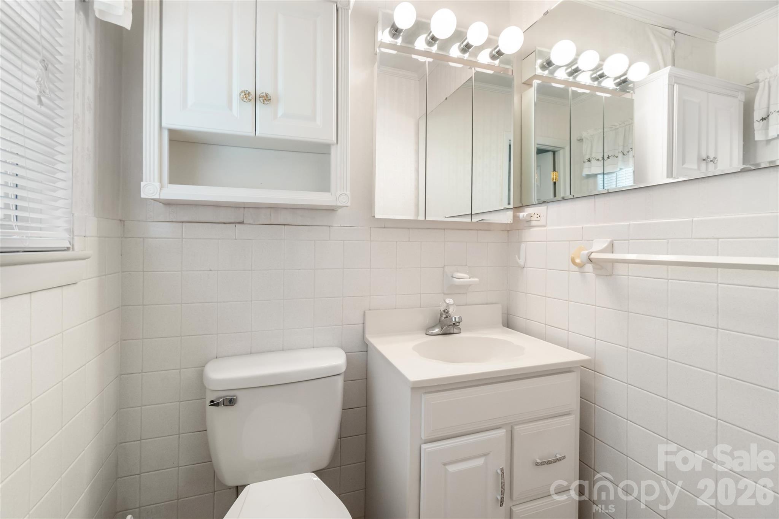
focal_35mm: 15
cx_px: 390
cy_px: 260
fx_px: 325
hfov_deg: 100.4
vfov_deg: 77.3
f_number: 7.1
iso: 250
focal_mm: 10
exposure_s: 1/30
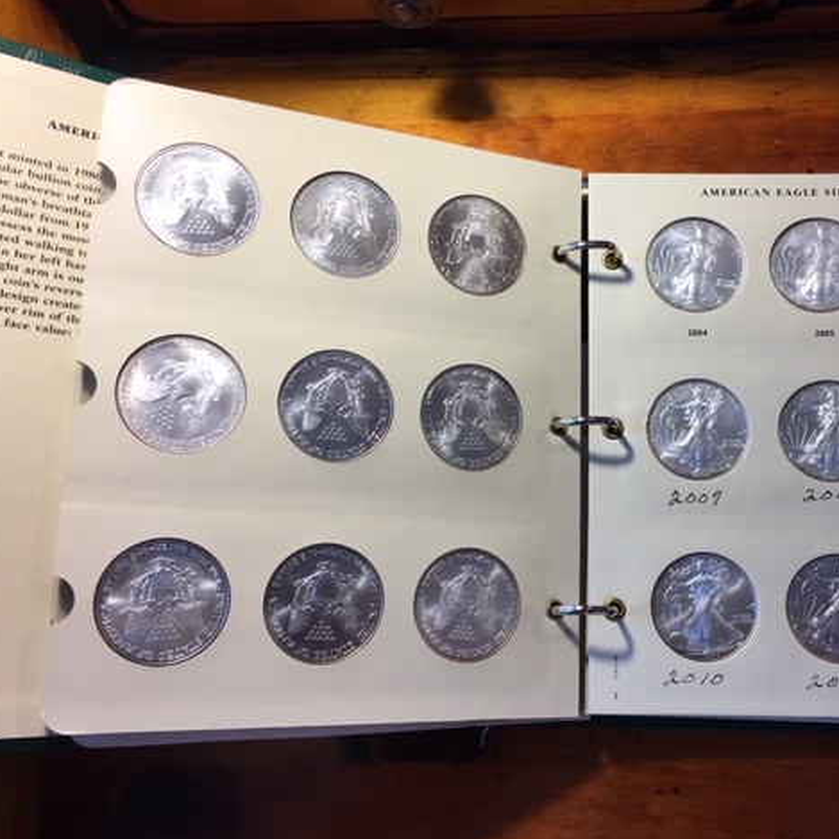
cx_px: 560
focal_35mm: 35
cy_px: 415
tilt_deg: -77.3
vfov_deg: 47.2
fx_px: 960
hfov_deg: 46.5
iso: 25
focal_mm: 4.15
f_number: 2.2
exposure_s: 1/30
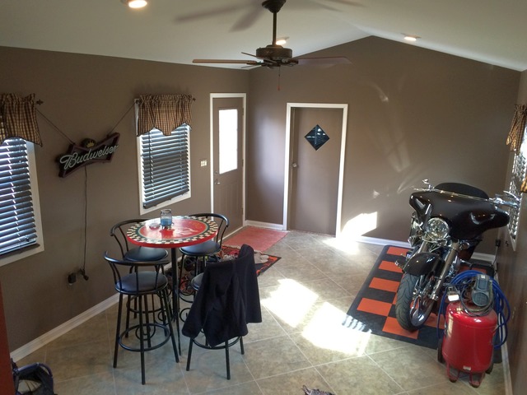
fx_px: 442
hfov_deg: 61.7
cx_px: 264
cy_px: 198
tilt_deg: -11.6
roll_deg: +0.2
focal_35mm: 29
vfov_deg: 48.2
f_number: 2.2
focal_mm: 4.15
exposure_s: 1/30
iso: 125
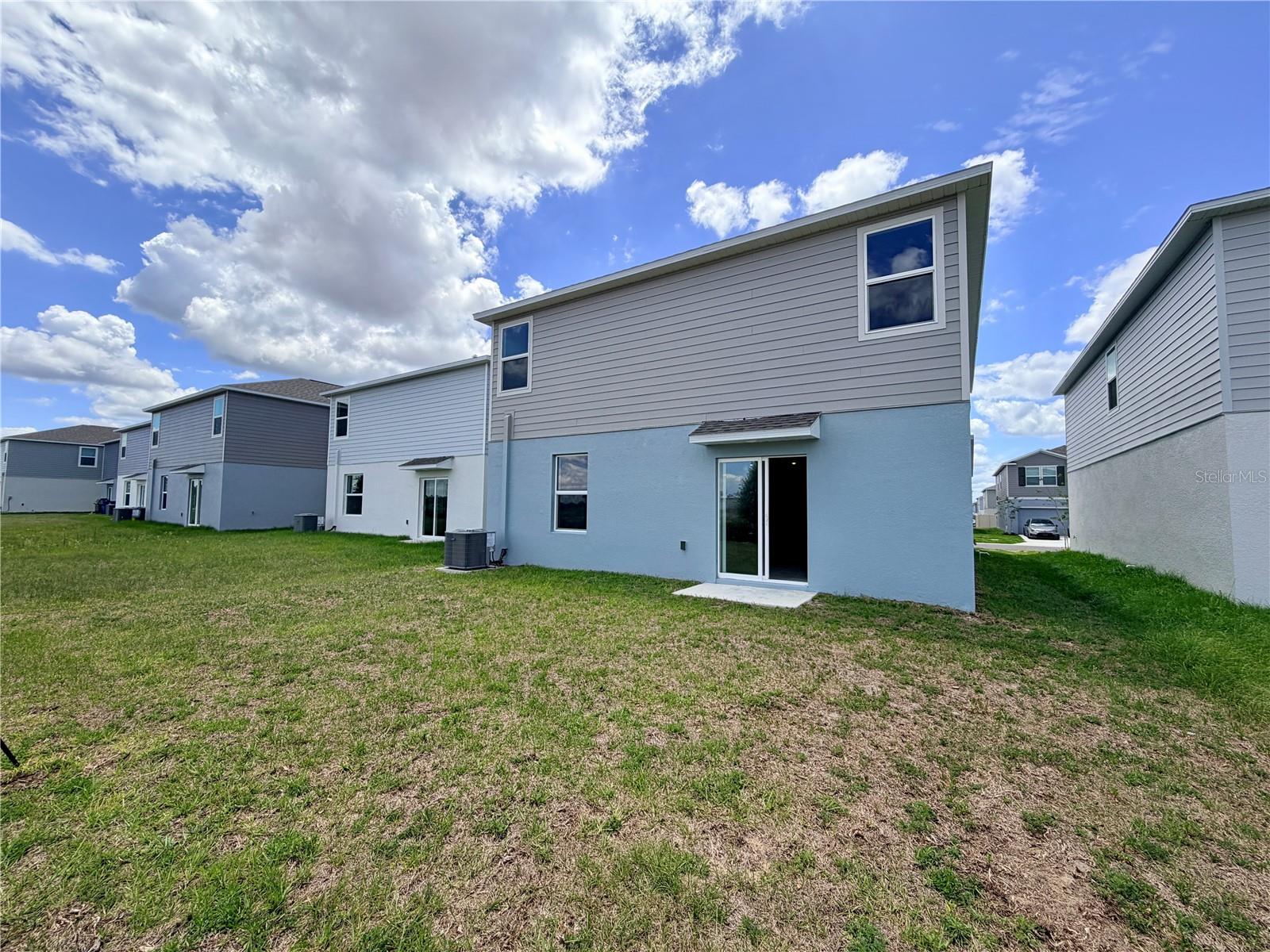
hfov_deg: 102.1
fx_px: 514
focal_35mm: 14
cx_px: 635
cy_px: 476
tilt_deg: +3.1
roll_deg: -0.7
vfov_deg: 85.7
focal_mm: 2.22
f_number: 2.2
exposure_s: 1/1068
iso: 25
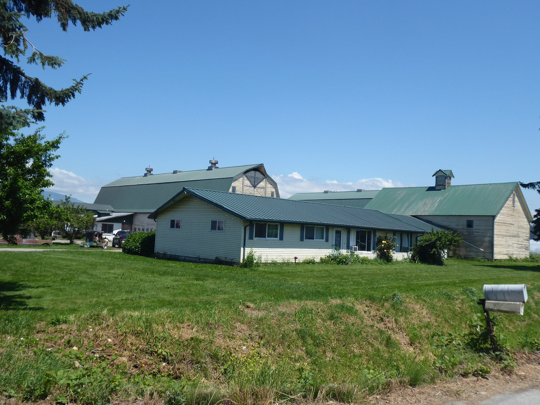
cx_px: 270
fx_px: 499
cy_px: 202
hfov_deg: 56.8
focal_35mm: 32
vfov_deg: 44.2
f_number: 3.5
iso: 80
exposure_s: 1/800
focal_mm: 5.4
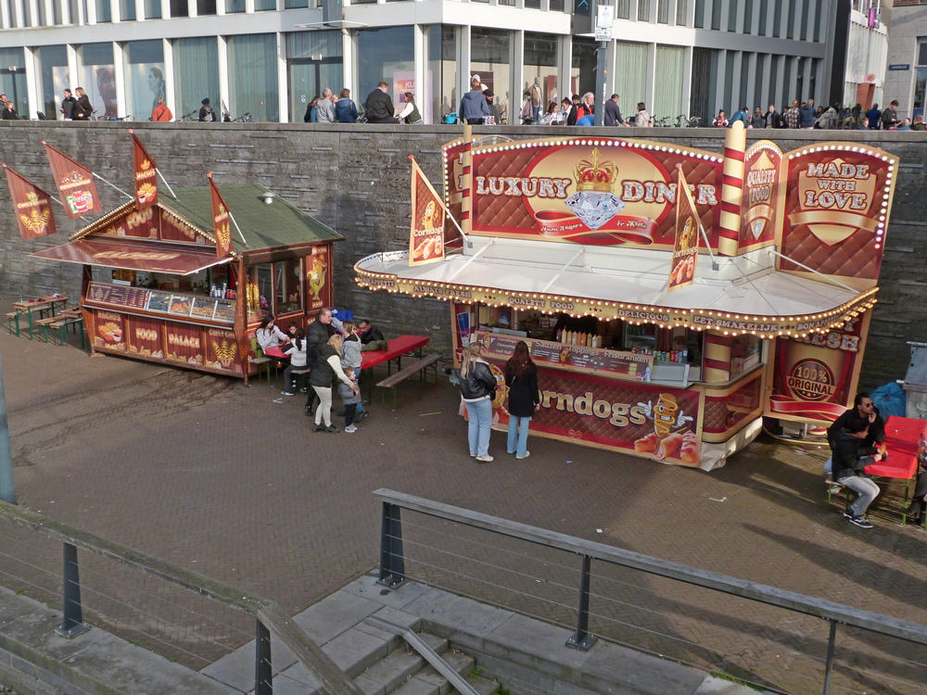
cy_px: 348
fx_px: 991
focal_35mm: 37
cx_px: 464
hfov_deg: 50.1
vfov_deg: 38.7
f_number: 3.6
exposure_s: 1/640
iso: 100
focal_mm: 6.5
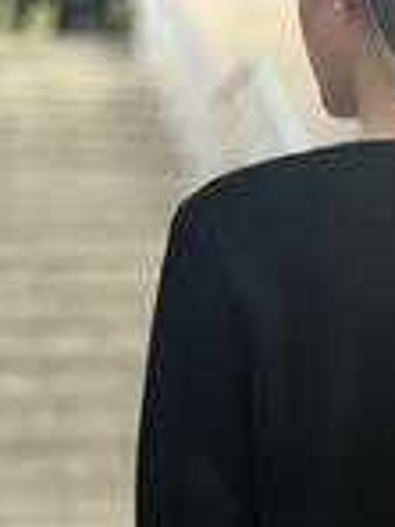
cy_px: 536
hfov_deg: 10.9
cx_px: 431
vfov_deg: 14.5
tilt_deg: -3.3
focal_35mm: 134
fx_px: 2039
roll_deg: +0.9
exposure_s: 1/1073
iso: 80
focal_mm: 6.86
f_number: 1.78
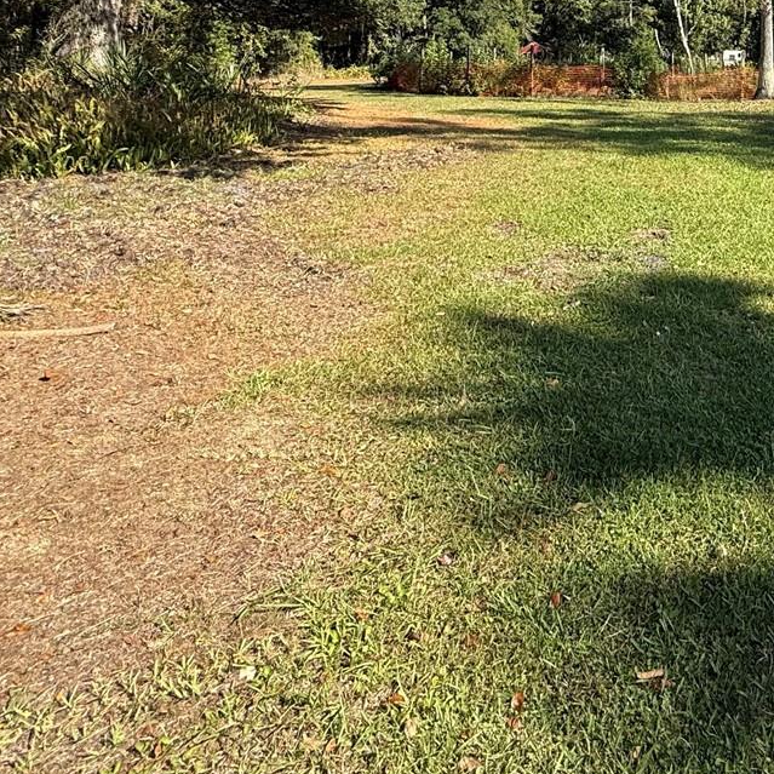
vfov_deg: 46.8
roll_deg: -1.5
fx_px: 784
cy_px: 63
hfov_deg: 46.6
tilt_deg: +1.2
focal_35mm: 31
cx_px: 717
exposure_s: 1/820
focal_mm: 2.22
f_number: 2.2
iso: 50
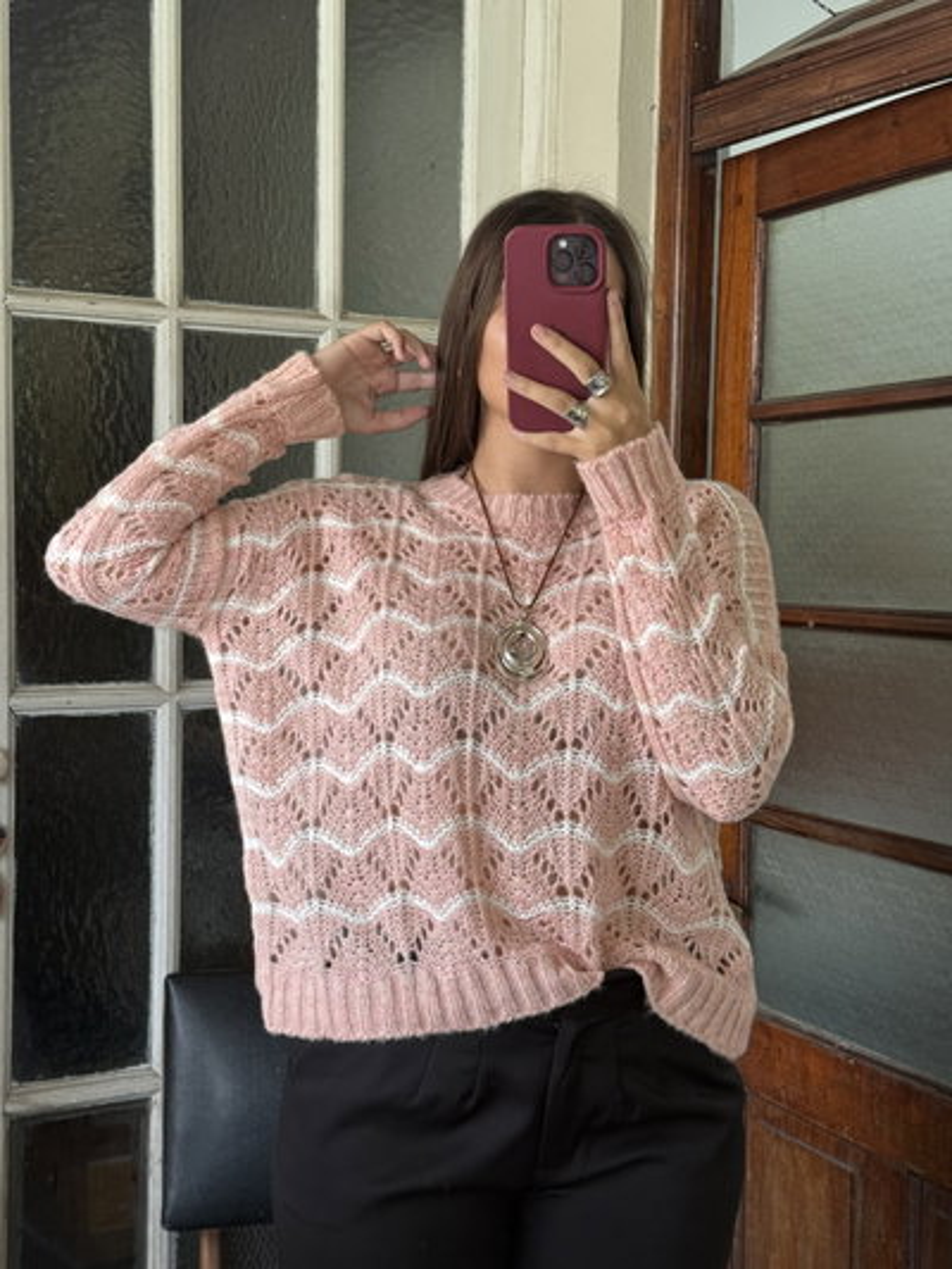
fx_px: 1759
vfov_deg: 39.6
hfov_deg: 30.3
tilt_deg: -19.6
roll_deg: -1.7
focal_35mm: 48
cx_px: 476
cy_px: 634
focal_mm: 6.76
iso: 160
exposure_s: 1/60
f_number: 1.78
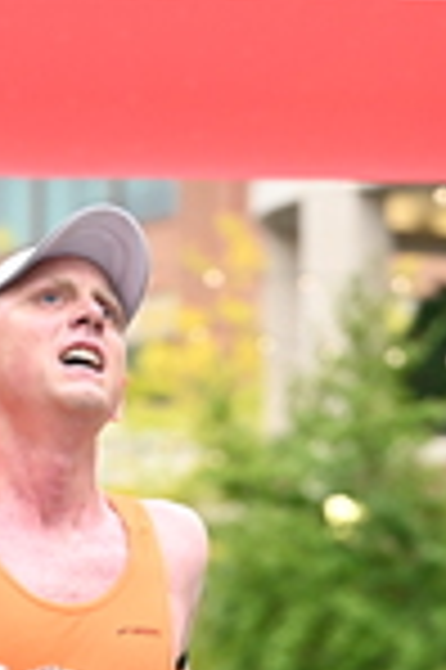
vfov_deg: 7.8
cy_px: 944
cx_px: 124
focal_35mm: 259
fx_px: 4824
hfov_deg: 5.3
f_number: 2.8
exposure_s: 1/1250
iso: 1600
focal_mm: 70
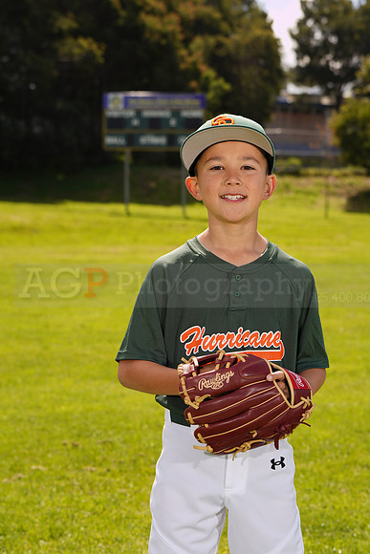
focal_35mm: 100
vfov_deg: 20.4
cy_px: 277
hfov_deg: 13.7
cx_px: 185
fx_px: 1541
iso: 80
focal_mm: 100
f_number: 9
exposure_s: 1/160
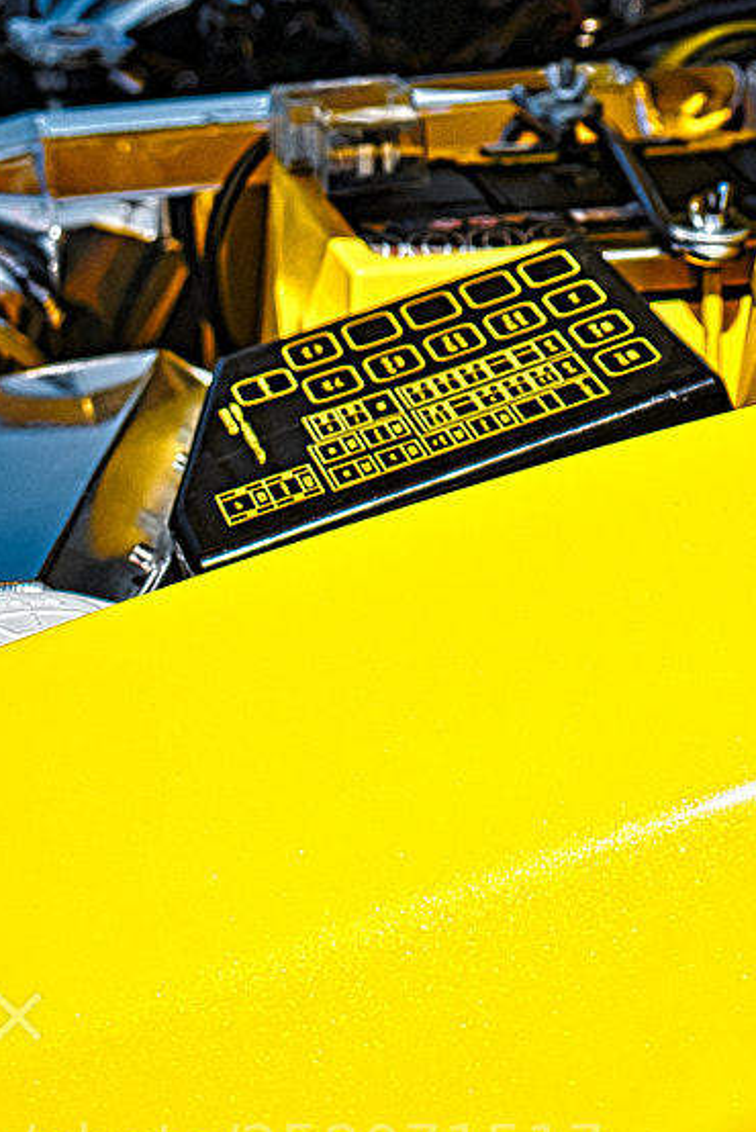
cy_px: -327
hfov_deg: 13.5
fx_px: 3177
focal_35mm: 101
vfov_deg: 18.8
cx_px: 625
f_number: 2.8
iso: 100
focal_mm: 35
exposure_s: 1/1600
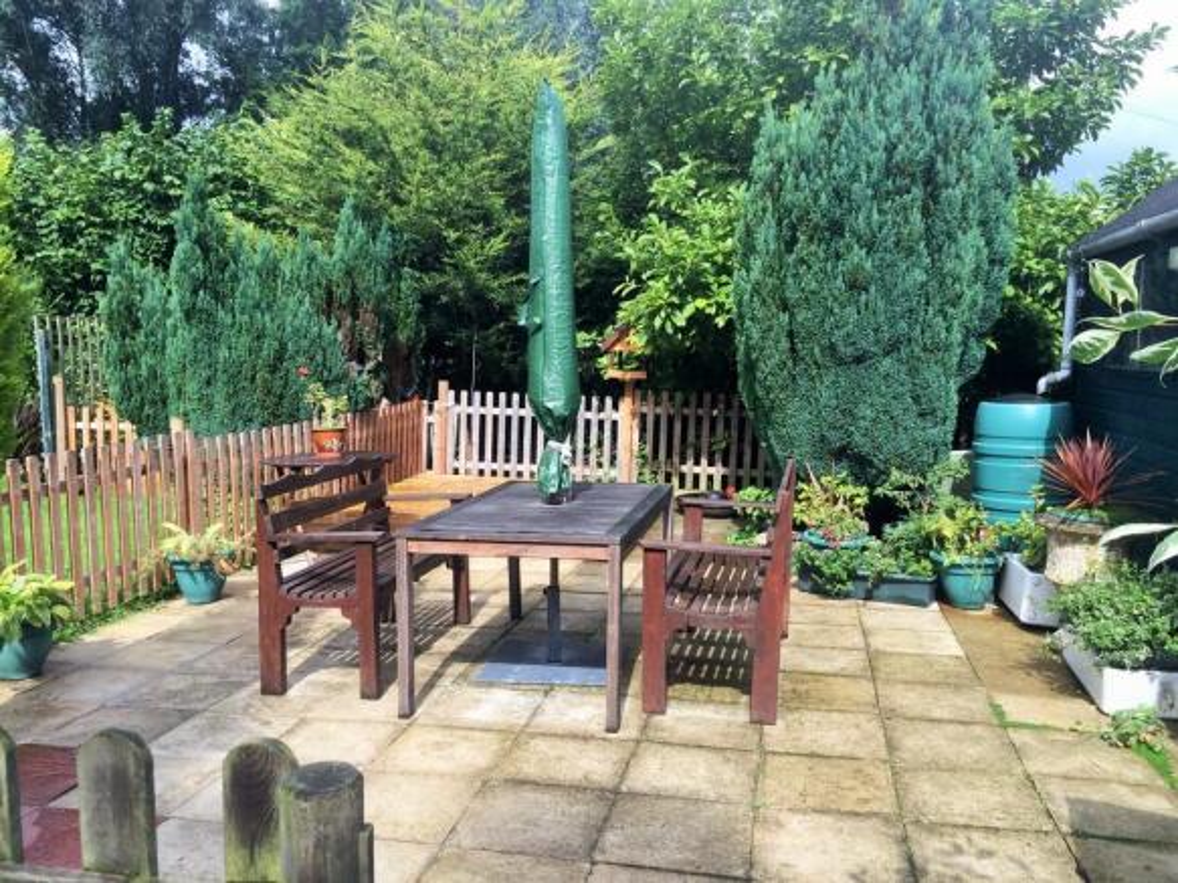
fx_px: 987
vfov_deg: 48.2
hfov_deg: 61.7
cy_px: 442
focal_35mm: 29
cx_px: 589
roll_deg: -1.3
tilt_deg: -3.2
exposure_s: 1/820
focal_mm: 4.15
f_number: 2.2
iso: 32
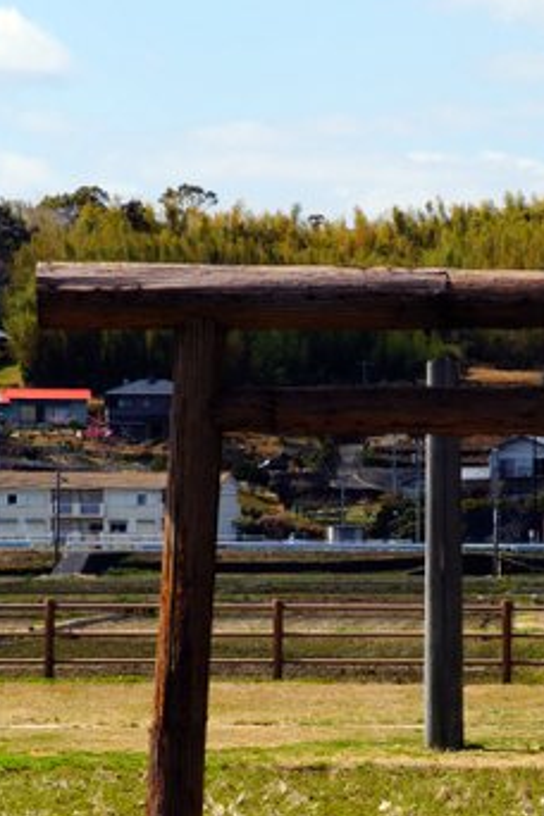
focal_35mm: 241
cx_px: 429
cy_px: 520
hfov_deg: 5.7
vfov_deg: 8.5
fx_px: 5462
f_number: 10
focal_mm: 100
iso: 200
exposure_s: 1/500
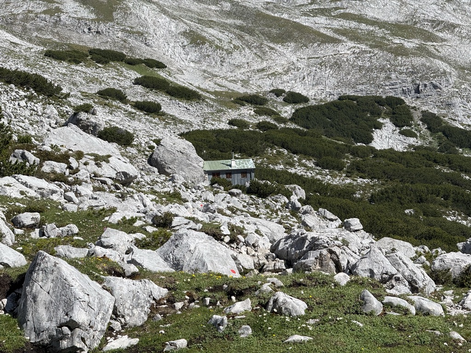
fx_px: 1633
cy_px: 176
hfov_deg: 16.4
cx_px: 236
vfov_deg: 12.3
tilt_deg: -2.2
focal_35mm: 120
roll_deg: +2.6
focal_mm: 15.66
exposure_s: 1/1395
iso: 50
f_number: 2.8
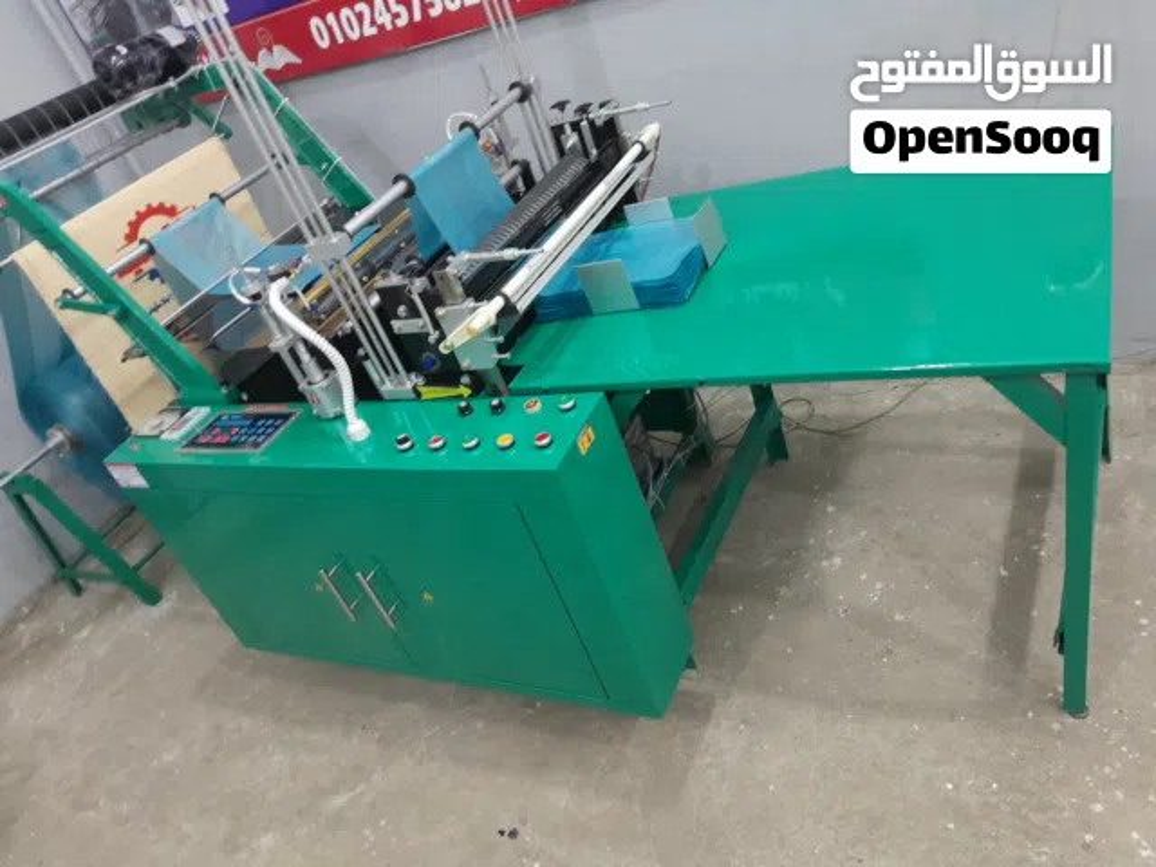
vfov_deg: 53.1
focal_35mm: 26
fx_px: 868
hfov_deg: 67.3
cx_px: 578
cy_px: 434
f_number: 1.8
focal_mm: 3.98
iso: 400
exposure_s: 1/33
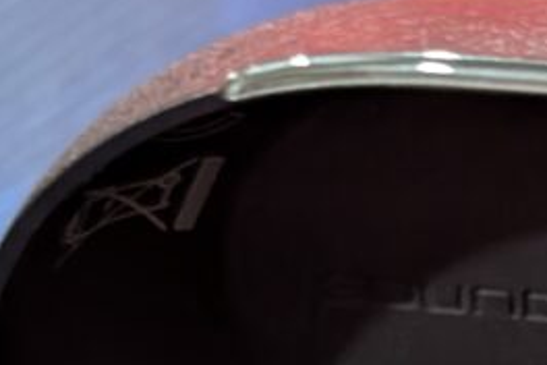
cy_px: 785
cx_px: 462
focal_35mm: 198
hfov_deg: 10.3
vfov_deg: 6.7
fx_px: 3008
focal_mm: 6.9
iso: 700
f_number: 1.68
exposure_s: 1/21.8
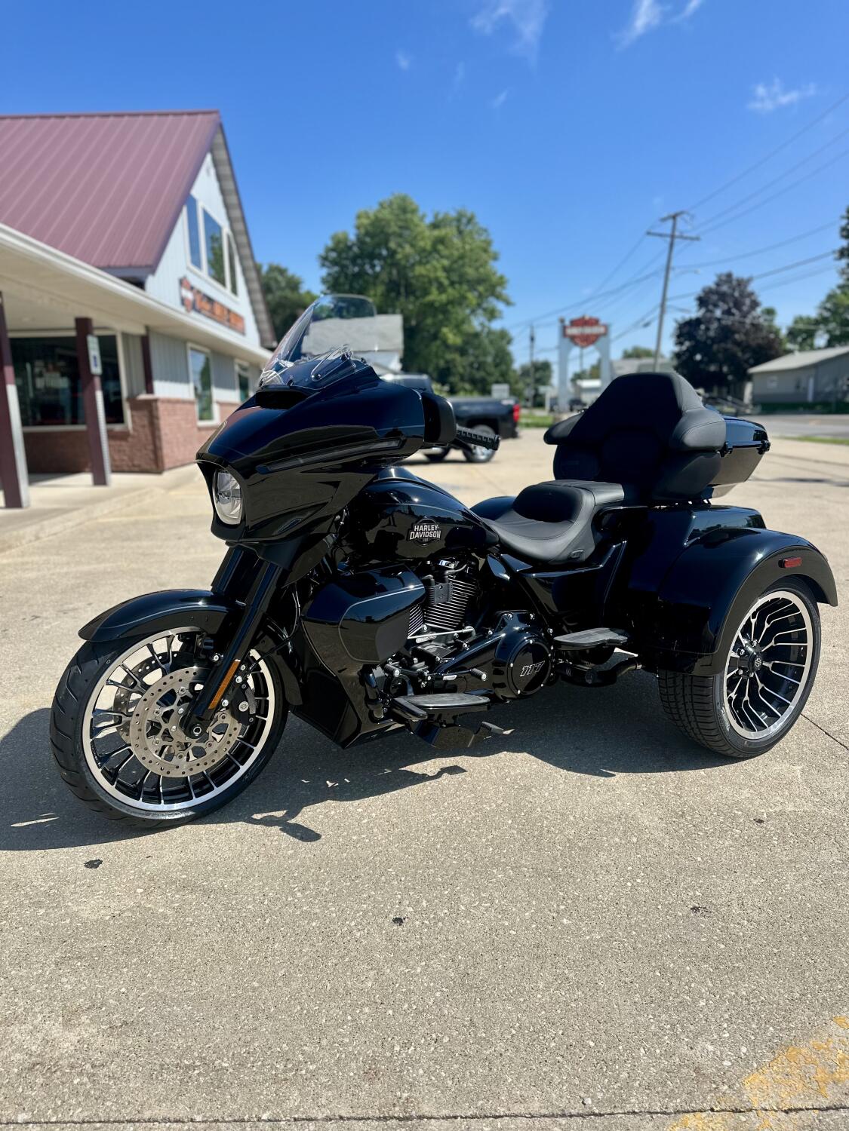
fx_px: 785
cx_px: 424
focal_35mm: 24
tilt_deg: -10.7
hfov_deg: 56.8
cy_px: 566
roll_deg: +1.3
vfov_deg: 71.6
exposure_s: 1/4545
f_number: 1.78
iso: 80
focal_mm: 6.86
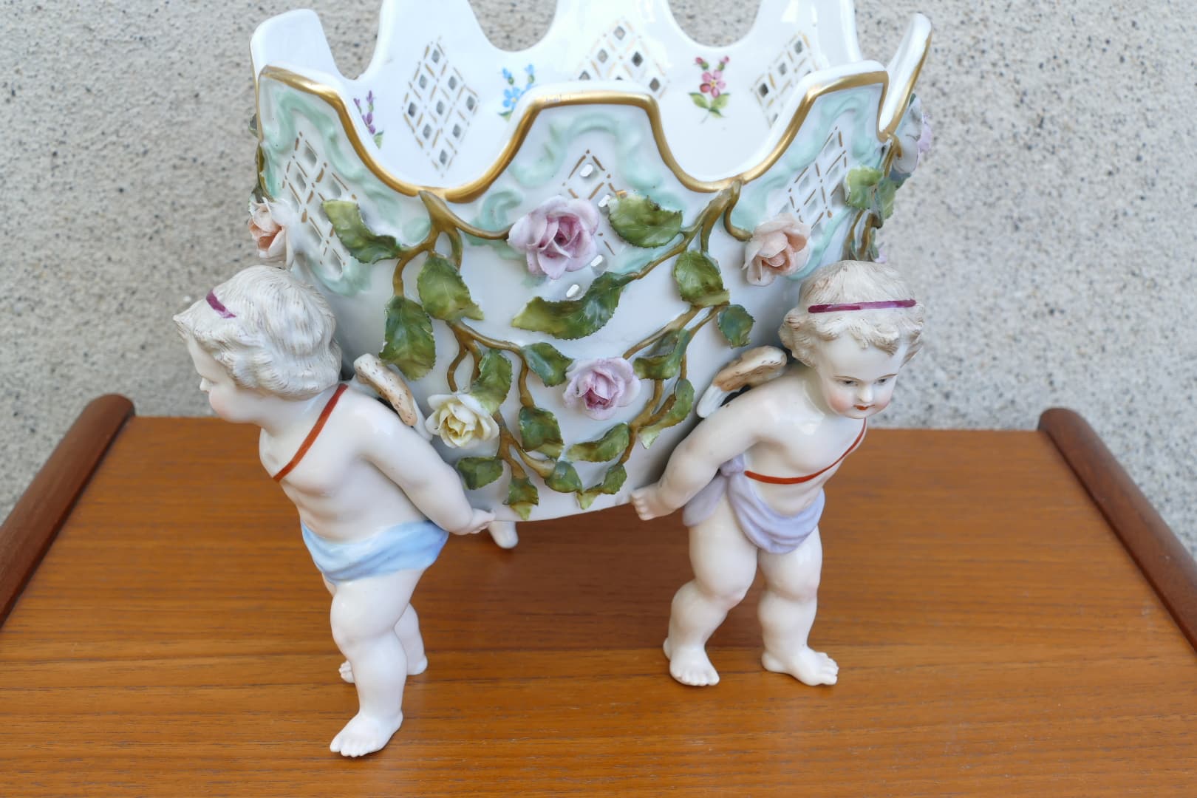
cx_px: 598
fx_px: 1563
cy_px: 399
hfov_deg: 41.9
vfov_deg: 28.6
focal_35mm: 47
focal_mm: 17
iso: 160
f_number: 4.5
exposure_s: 1/80
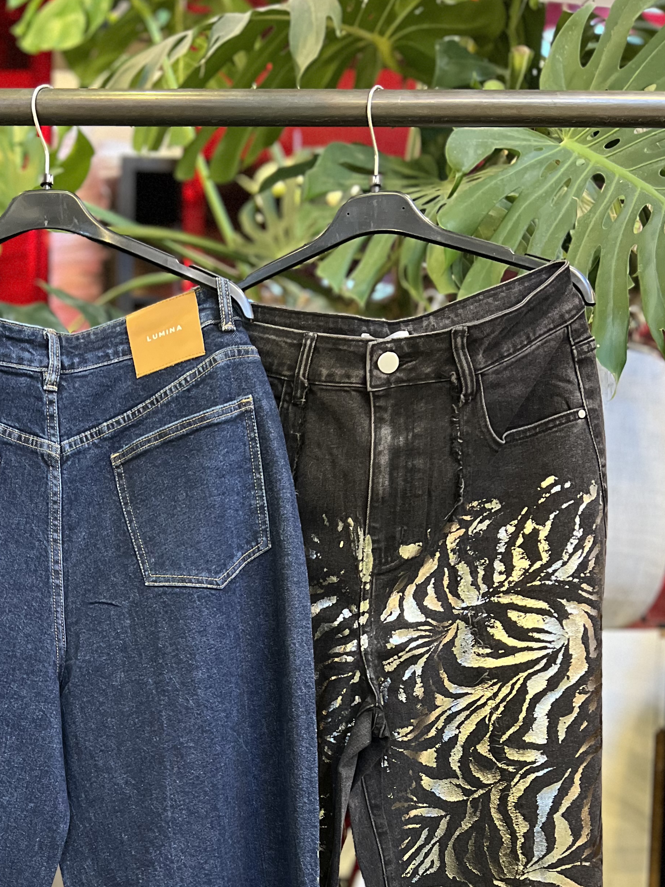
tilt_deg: -4.5
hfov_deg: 32.9
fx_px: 1102
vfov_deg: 41.7
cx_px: 164
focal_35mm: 43
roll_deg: -0.6
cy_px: 724
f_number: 1.5
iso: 500
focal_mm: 5.7
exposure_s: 1/33
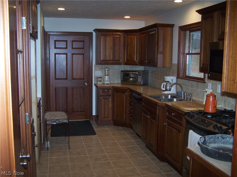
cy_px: 88
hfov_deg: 49.0
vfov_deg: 37.7
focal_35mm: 38
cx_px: 118
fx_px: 260
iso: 140
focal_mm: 6.3
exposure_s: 1/60
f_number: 2.8
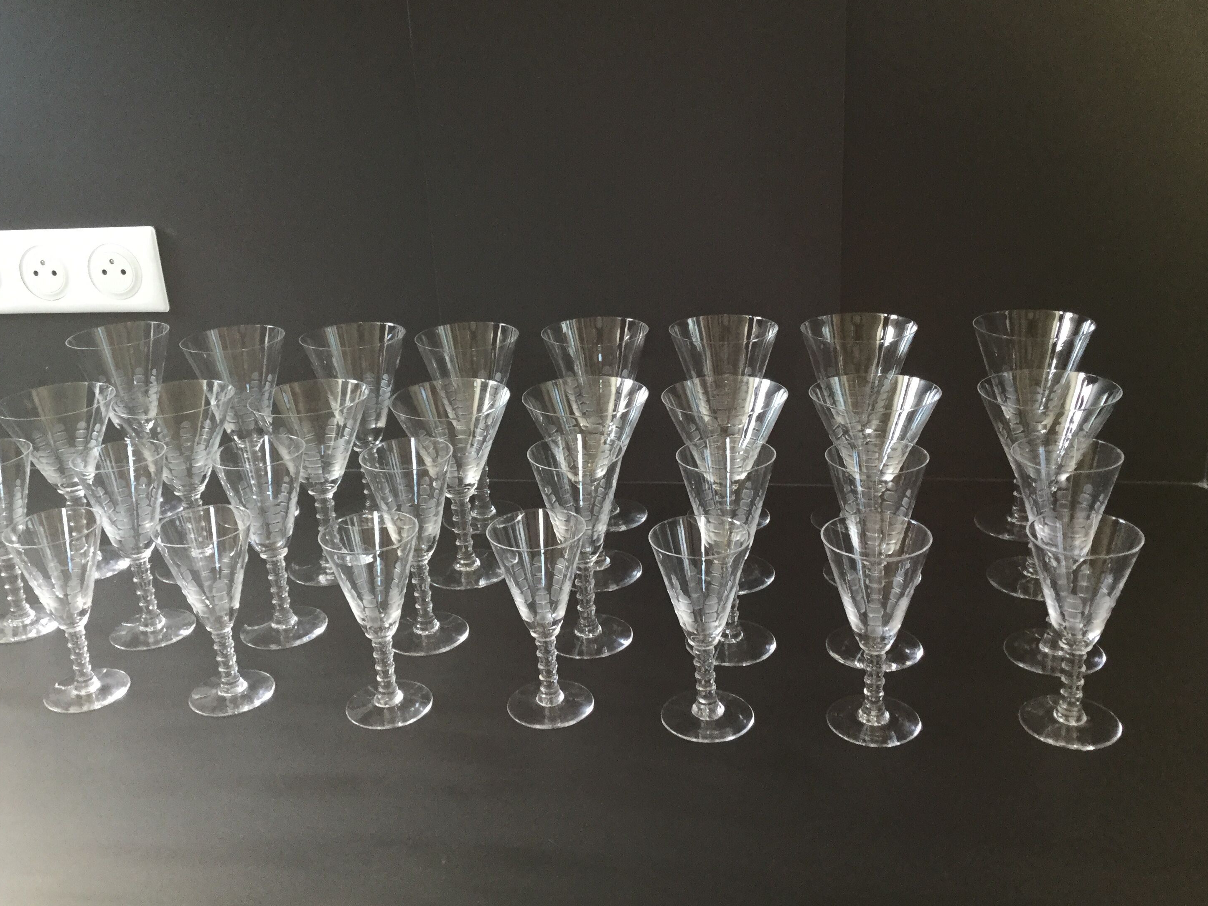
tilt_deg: -20.2
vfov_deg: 40.7
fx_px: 1221
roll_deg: +4.8
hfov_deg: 52.6
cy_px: 415
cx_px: 558
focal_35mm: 35
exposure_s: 1/33
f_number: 2.4
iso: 100
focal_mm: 3.3
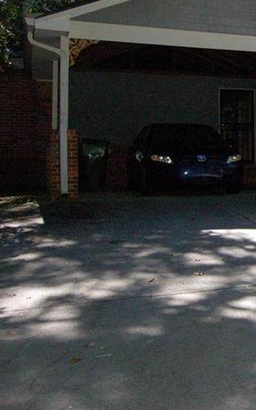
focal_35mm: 58
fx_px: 648
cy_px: 128
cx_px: 424
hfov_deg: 18.7
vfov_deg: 34.7
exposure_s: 1/500
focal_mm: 18
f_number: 11
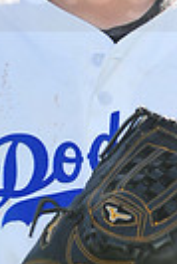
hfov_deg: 1.8
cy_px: -32
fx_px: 5597
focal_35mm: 761
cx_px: 86
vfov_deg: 2.7
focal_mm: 175
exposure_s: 1/1600
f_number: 4.5
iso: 320
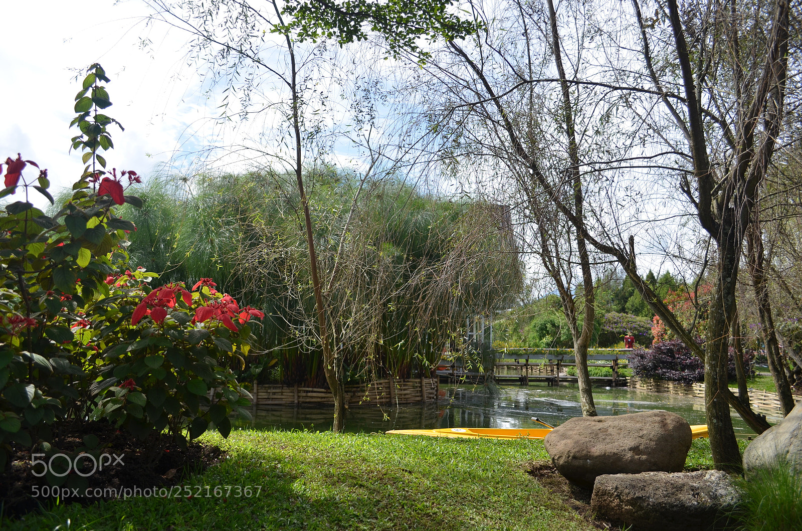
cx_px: 401
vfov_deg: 47.7
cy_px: 266
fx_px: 600
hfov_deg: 67.5
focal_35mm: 27
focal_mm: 18
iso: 100
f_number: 4.5
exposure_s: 1/500
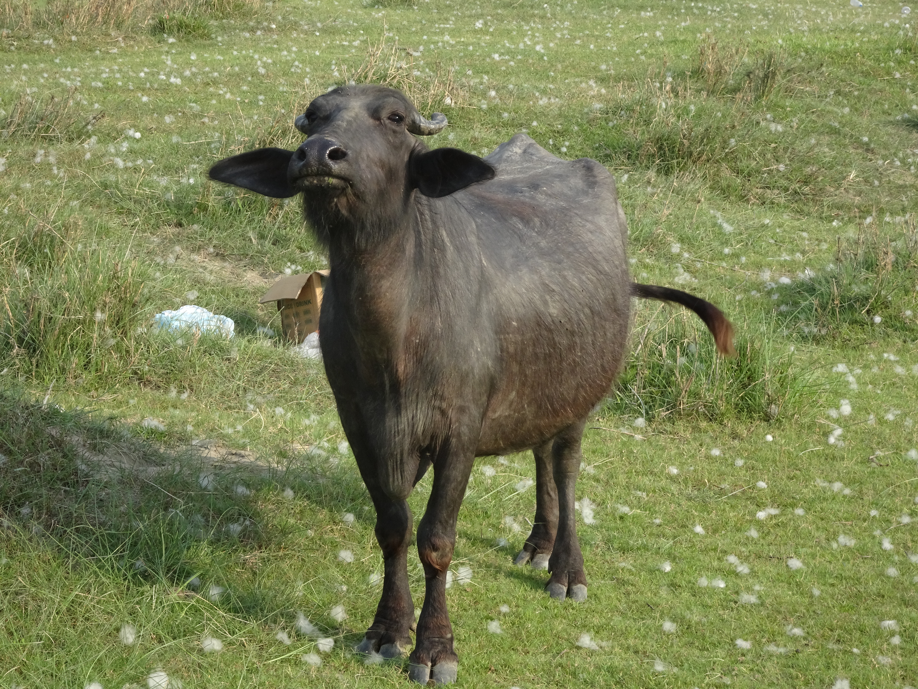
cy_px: 344
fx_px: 3580
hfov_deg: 14.6
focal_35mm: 135
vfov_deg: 11.0
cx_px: 459
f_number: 5.6
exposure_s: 1/160
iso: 125
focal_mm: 23.11
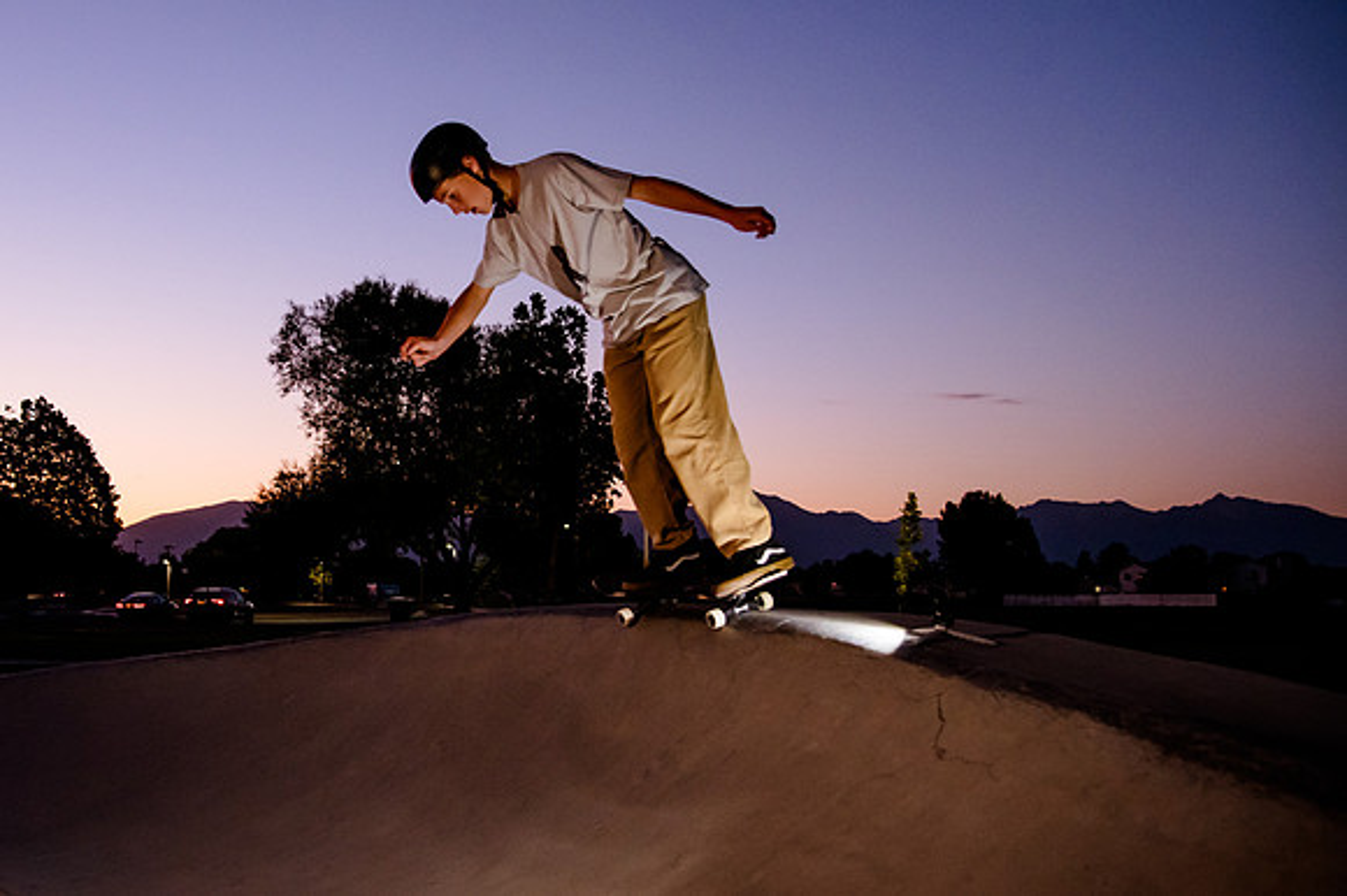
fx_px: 1629
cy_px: 443
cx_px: 377
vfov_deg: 30.8
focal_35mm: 44
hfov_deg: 43.8
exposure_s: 1/100
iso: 4000
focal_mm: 30
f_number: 4
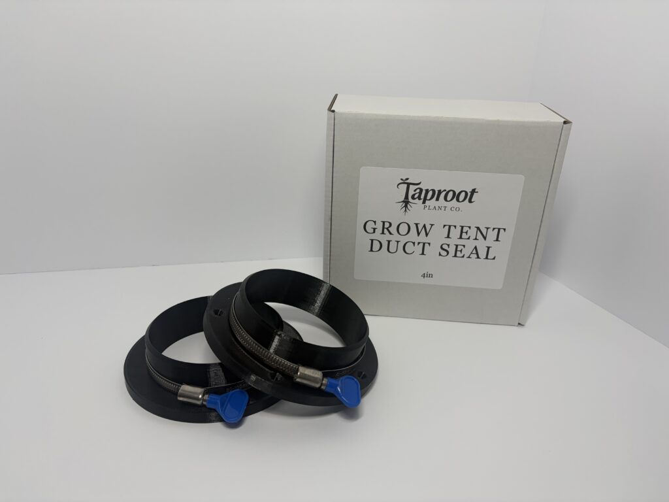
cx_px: 334
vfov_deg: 53.1
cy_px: 251
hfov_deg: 67.3
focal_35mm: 26
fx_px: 502
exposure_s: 1/122
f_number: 1.6
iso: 64
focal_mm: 5.96
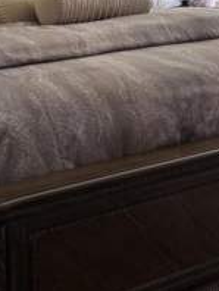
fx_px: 707
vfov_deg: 22.6
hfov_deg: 17.6
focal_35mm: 84
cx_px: 88
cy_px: 16
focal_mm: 5.96
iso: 100
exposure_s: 1/121
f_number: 1.6
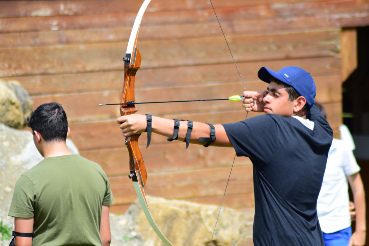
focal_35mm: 271
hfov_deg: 7.6
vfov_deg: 5.1
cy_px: 123
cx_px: 185
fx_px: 2778
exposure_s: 1/1250
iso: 360
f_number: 4.5
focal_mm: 180
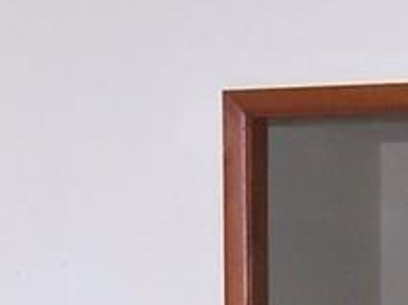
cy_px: 483
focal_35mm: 175
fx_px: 2061
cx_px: 385
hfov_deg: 11.2
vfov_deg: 8.3
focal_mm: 5.6
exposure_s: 1/60
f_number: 2.8
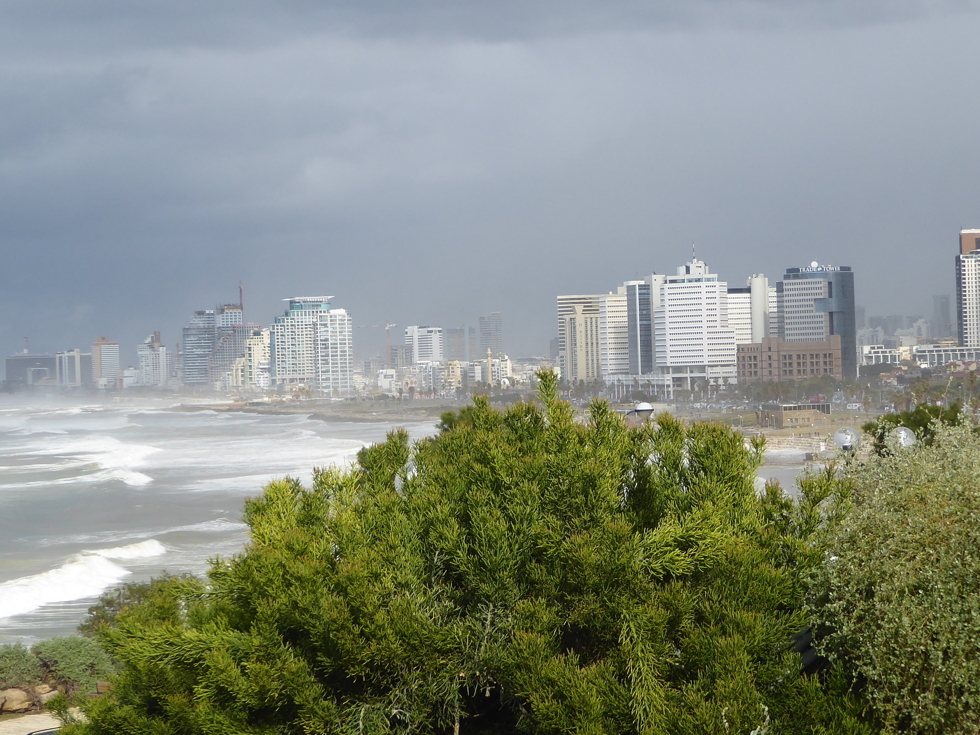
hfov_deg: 26.3
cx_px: 511
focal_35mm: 74
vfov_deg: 19.9
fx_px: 2095
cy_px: 388
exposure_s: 1/640
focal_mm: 8.4
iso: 80
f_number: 4
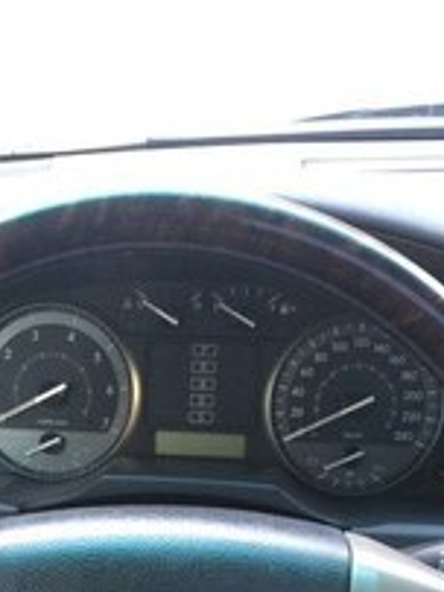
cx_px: 137
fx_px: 1216
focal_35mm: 71
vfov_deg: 24.7
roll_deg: +1.2
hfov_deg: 20.6
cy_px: 720
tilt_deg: -38.6
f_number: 2.2
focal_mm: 4.15
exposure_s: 1/33
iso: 64
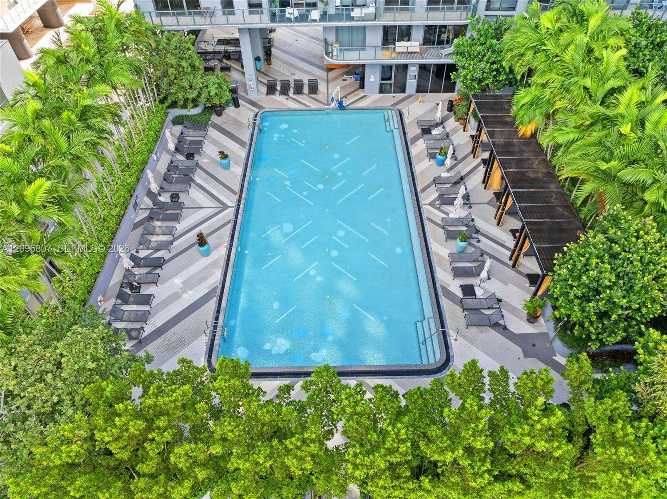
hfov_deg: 71.6
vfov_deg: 56.7
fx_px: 462
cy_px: 250
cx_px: 334
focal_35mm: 24
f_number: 2.8
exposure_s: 1/120
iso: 100
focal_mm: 12.29
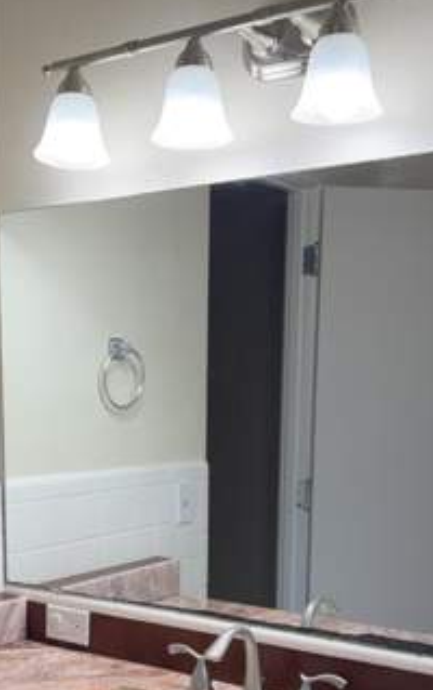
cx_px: 162
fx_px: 961
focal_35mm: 51
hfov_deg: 25.3
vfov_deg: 38.3
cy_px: 539
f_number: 1.78
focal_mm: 6.76
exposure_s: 1/231
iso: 64
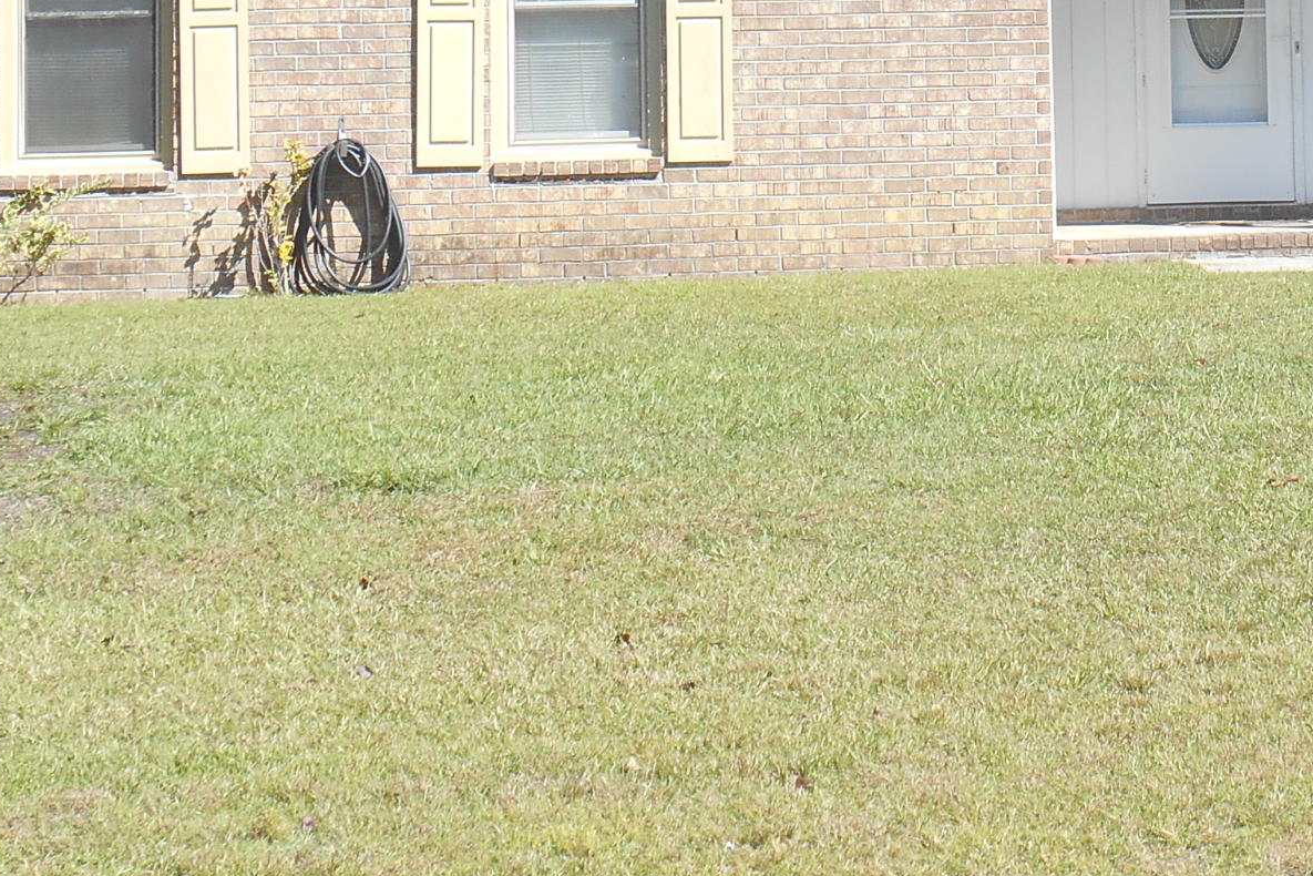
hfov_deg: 18.6
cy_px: -269
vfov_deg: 12.3
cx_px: 1167
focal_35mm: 108
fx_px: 3939
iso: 80
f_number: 3.9
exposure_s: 1/250
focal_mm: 7.2
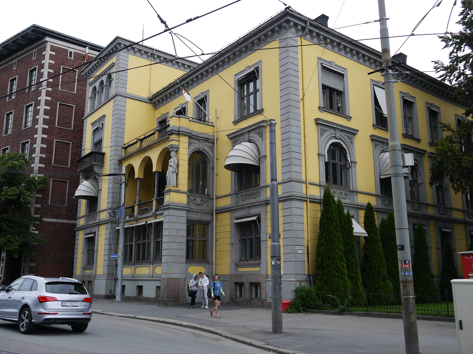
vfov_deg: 41.8
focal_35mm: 34
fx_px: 465
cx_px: 236
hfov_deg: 54.0
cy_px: 177
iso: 100
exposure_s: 1/250
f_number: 5.6
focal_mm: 17
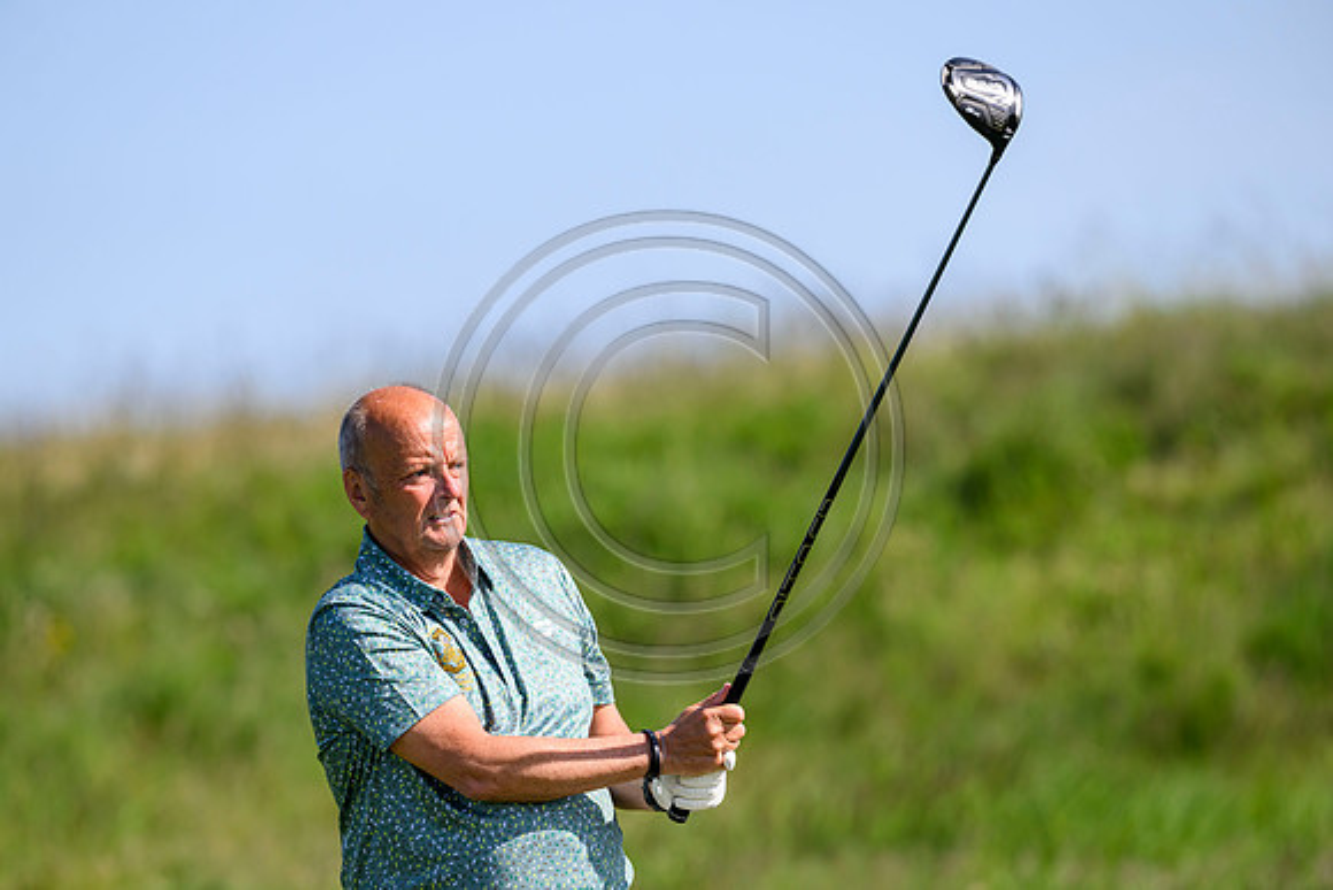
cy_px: 445
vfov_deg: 3.4
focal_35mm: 400
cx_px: 666
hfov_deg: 5.2
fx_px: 14814
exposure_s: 1/4000
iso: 500
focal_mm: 400
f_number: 4.5
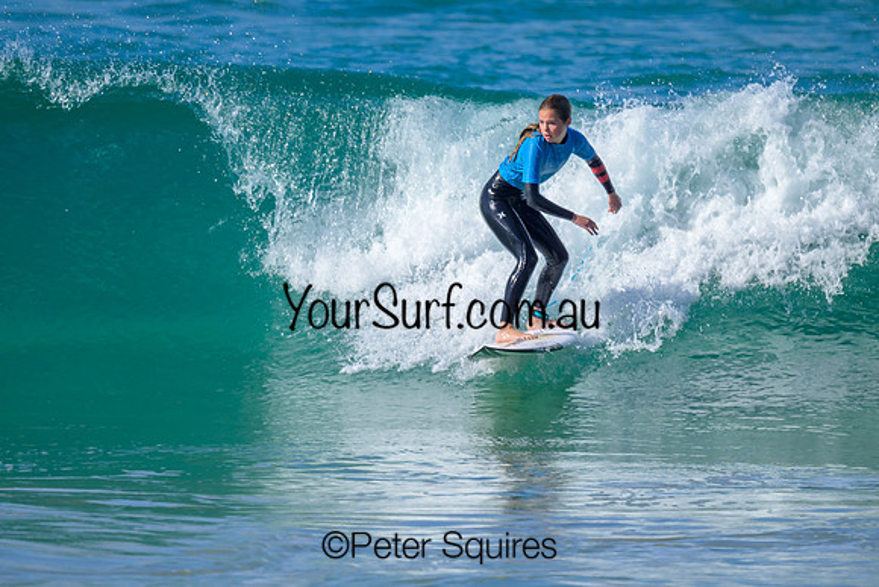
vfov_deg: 1.3
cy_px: 306
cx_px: 492
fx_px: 26825
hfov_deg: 1.9
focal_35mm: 1098
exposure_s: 1/2000
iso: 320
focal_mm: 800
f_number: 6.3
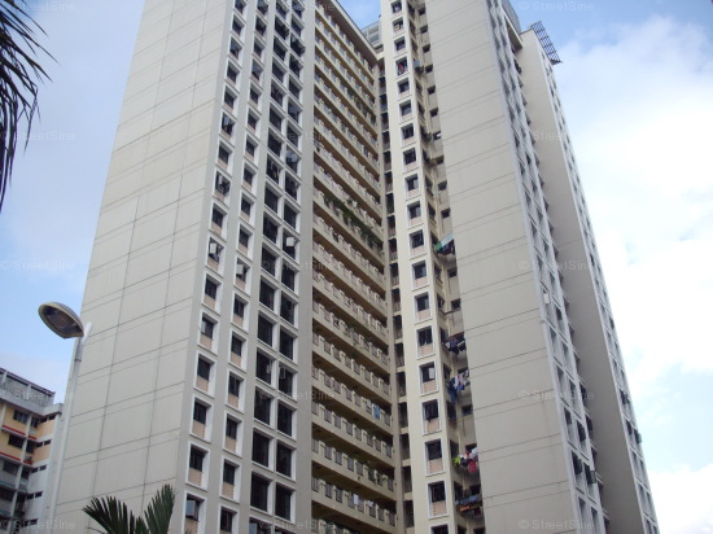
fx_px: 762
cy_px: 267
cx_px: 356
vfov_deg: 38.6
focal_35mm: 37
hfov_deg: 50.2
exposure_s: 1/80
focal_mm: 6.2
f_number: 5.6
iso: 80
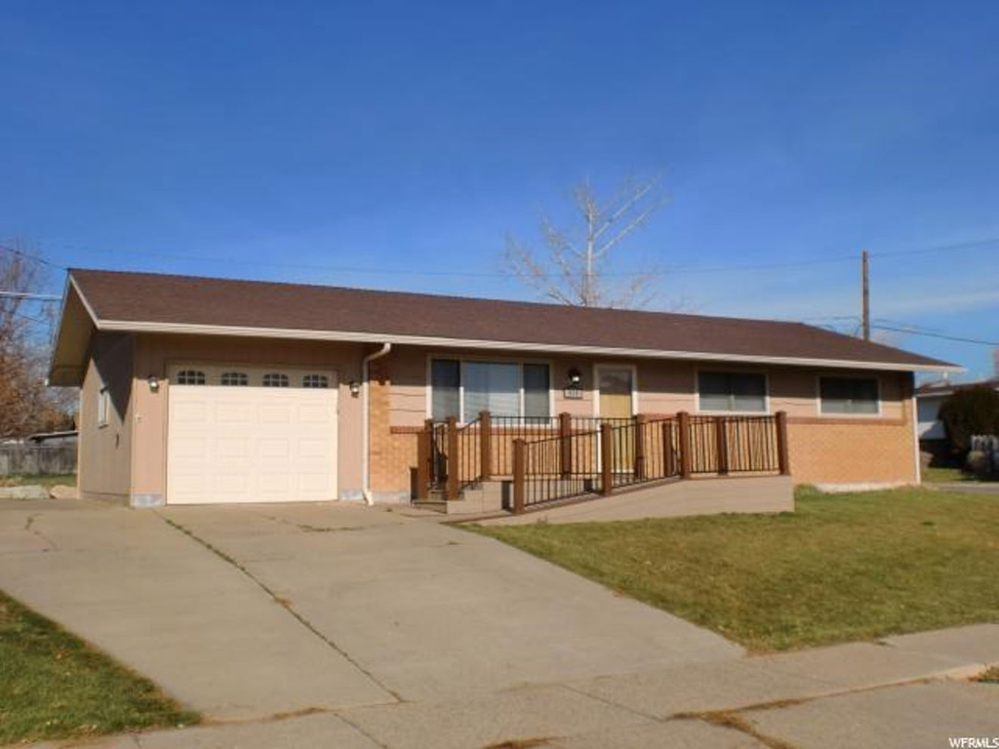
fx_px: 1010
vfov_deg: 40.7
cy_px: 374
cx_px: 500
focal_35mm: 35
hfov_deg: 52.6
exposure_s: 1/800
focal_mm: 6.3
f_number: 5.6
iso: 64
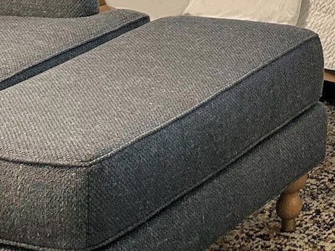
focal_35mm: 115
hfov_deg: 15.2
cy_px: -69
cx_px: 571
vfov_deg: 12.5
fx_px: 1113
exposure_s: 1/60
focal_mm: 5.7
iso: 80
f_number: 1.5
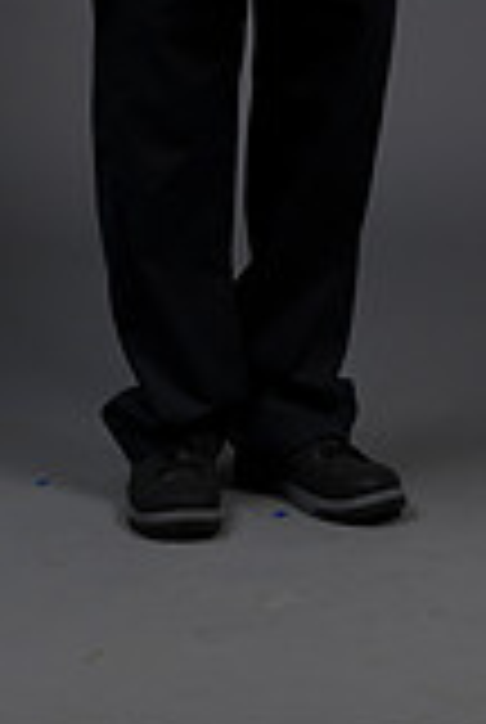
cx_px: 238
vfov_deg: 9.1
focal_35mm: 223
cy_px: -184
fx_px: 4496
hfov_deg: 6.2
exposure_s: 1/250
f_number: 5.6
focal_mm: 80
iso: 160
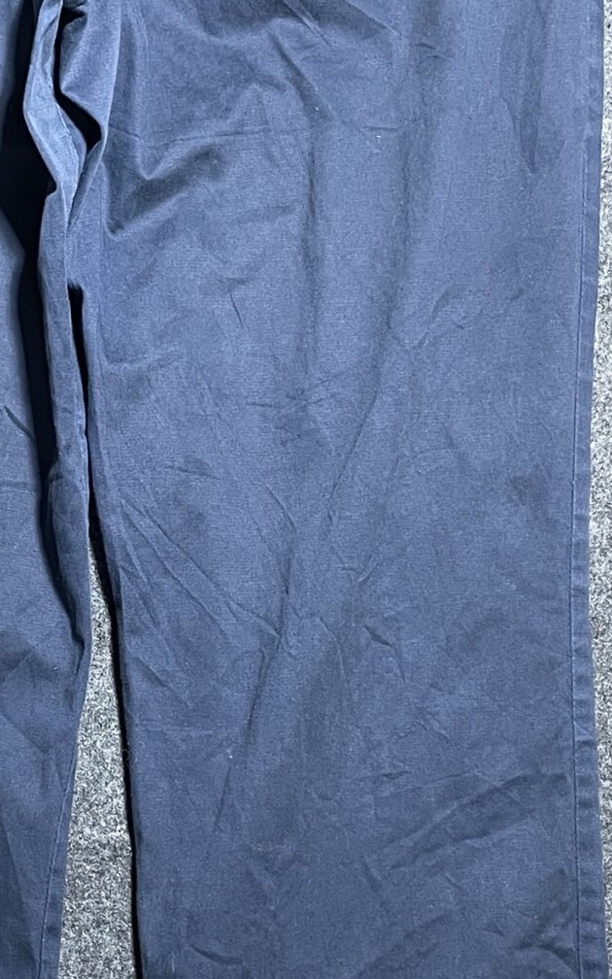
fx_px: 1868
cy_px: 589
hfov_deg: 18.5
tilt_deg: -59.9
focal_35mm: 70
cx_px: 133
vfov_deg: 29.3
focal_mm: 4.2
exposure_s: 1/50
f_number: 1.6
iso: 200
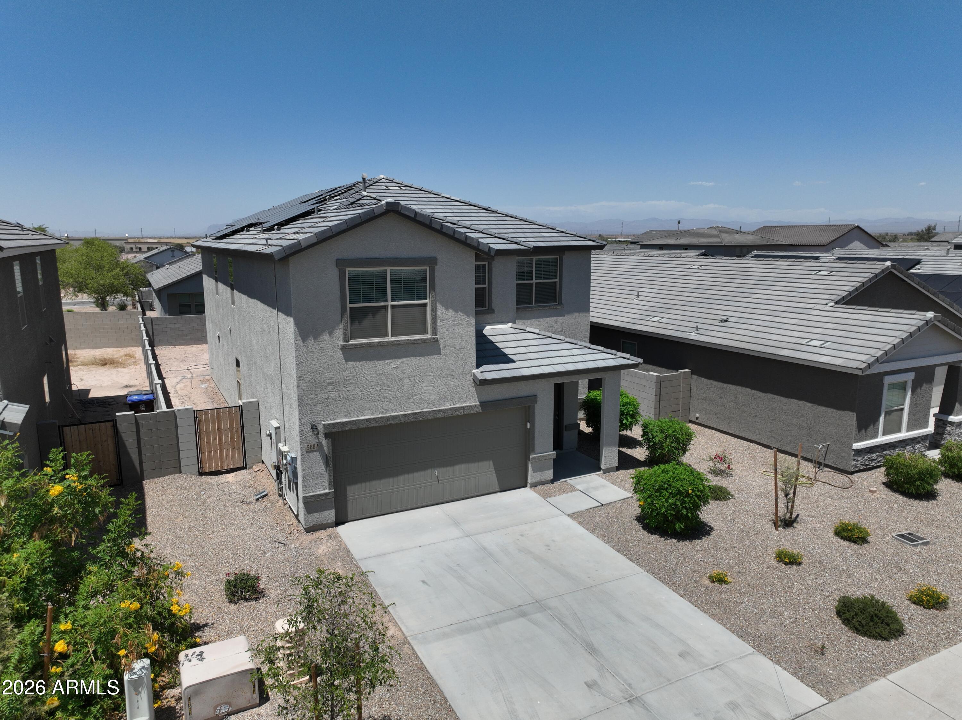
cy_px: 360
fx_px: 667
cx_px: 481
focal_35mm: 24
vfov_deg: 56.8
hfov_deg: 71.6
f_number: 2.8
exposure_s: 1/3200
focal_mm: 12.29
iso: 100
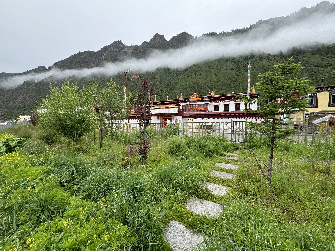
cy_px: 126
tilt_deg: -1.5
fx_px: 135
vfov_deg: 85.7
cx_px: 168
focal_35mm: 14
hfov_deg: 102.1
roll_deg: +0.6
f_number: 2.2
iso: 50
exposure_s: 1/99
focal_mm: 2.22
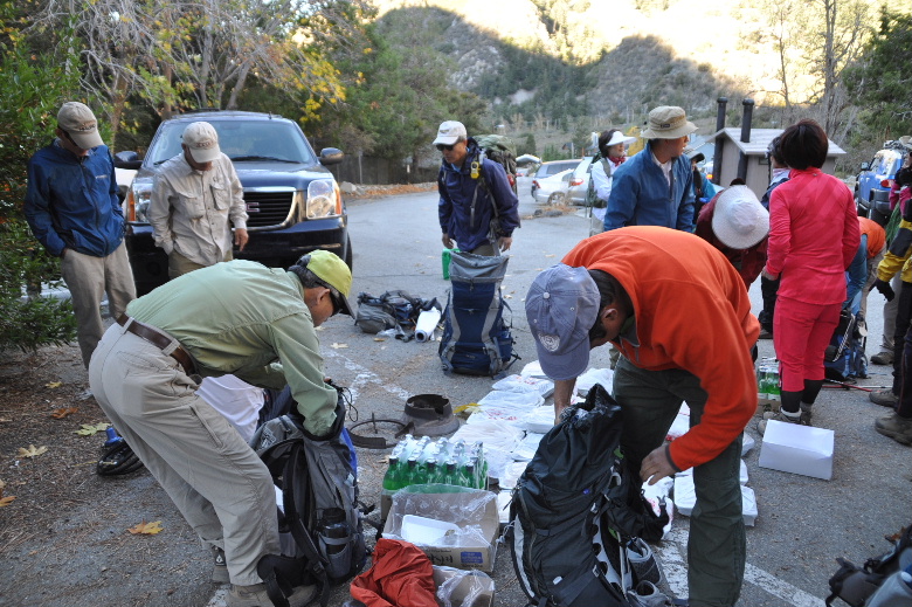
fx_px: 684
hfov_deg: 67.4
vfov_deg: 47.9
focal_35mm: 27
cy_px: 304
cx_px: 456
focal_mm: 18
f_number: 5.6
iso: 400
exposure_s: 1/125
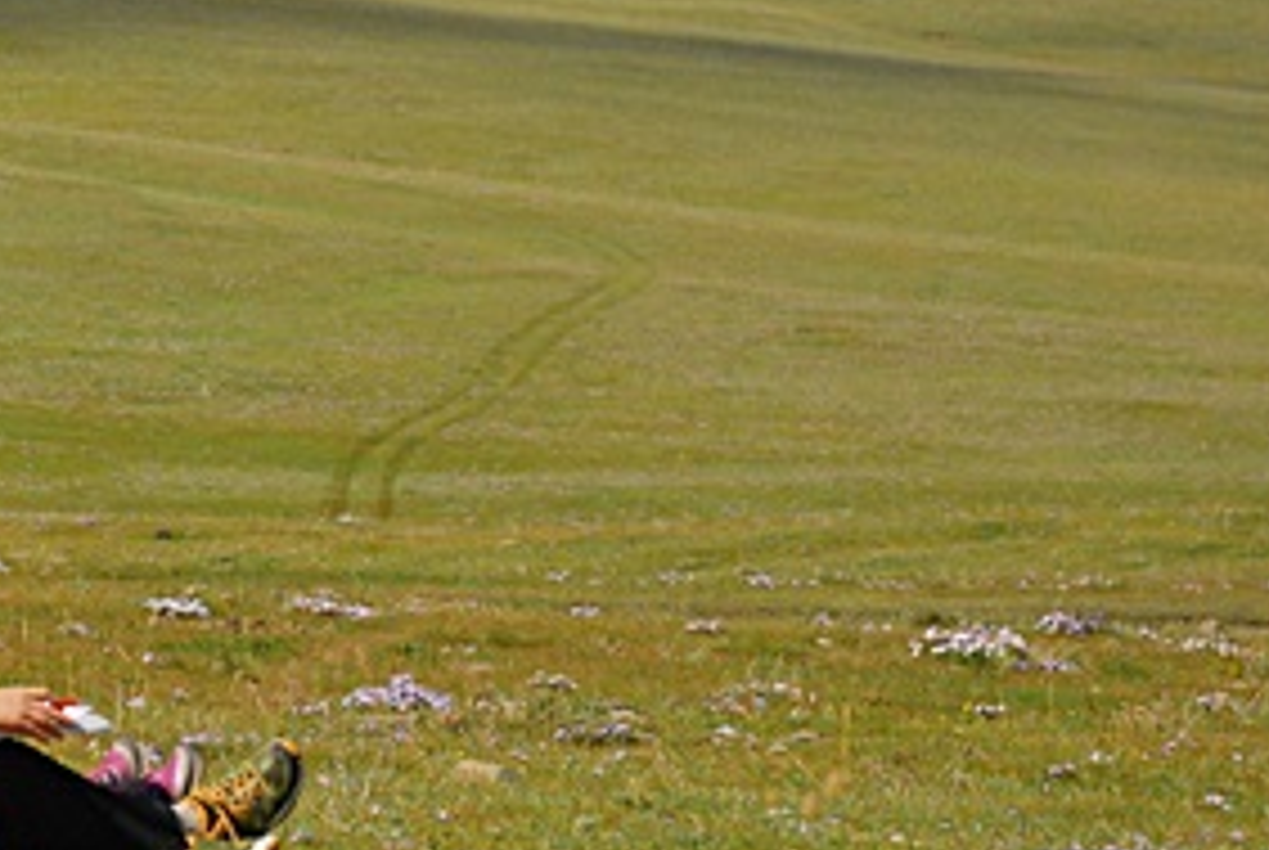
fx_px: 12039
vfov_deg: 4.0
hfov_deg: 6.0
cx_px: 45
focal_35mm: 341
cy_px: 634
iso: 400
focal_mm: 80
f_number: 5.6
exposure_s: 1/2500
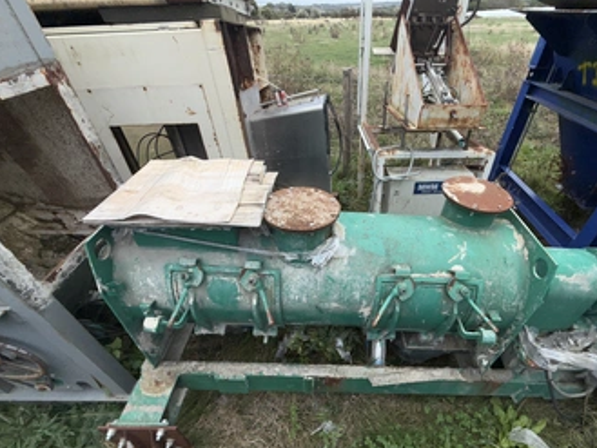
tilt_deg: -40.3
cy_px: 256
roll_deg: +1.3
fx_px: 293
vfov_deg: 74.4
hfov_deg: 90.4
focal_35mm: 17
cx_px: 343
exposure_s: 1/159
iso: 16
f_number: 2.2
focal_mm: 2.22
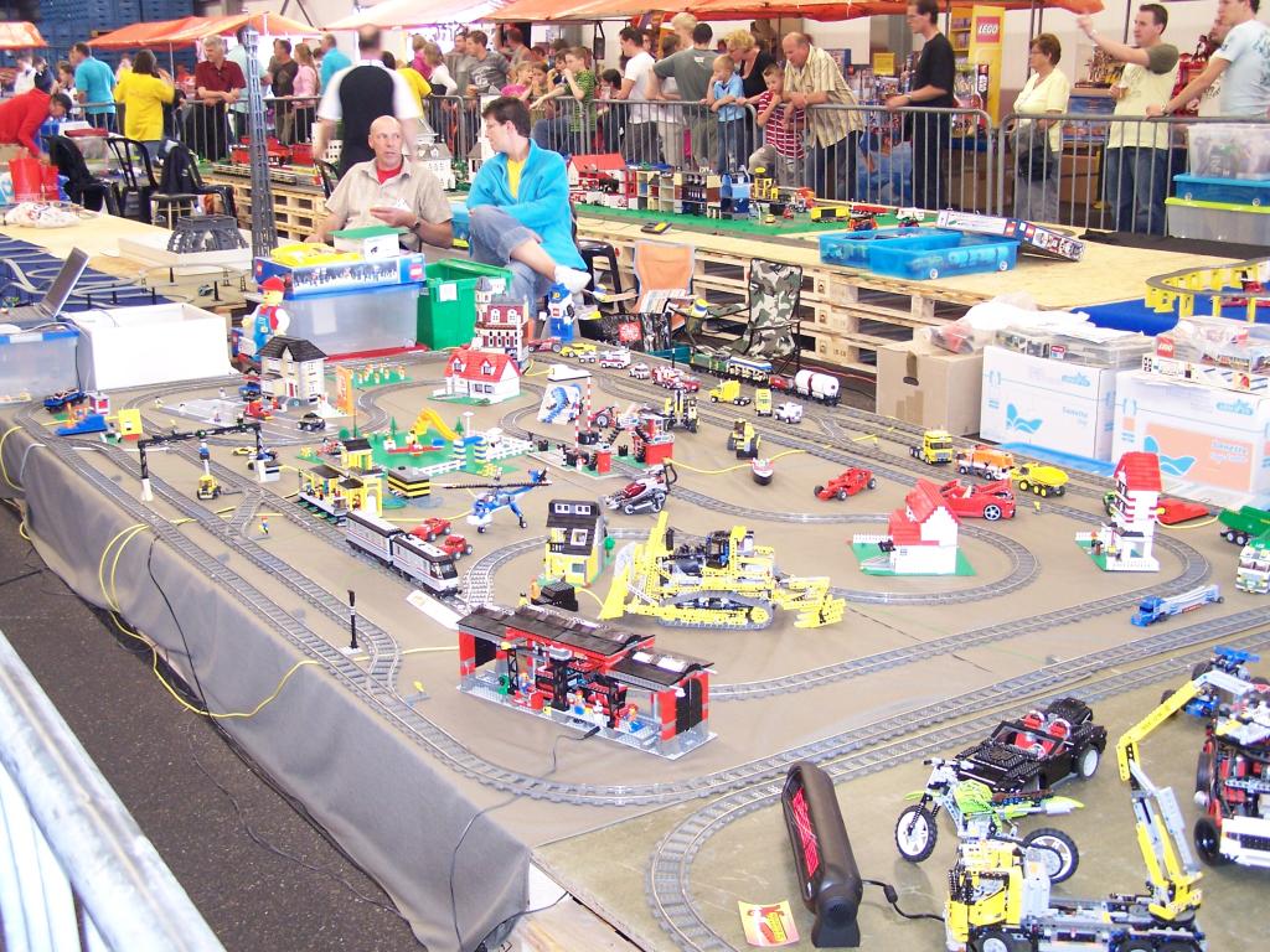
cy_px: 476
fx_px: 1578
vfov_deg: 33.6
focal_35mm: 43
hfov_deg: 43.9
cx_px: 635
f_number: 2.9
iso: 140
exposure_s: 1/10
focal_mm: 7.1
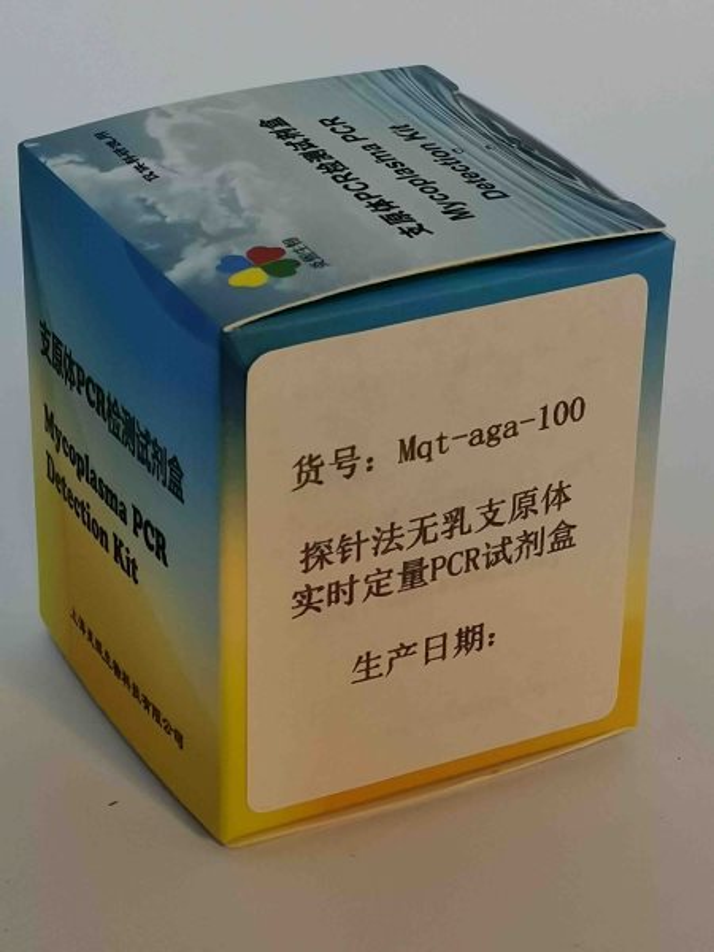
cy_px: 476
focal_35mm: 98
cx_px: 357
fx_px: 2695
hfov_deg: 15.1
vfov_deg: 20.0
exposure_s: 1/100
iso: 160
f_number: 1.8
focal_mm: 4.75
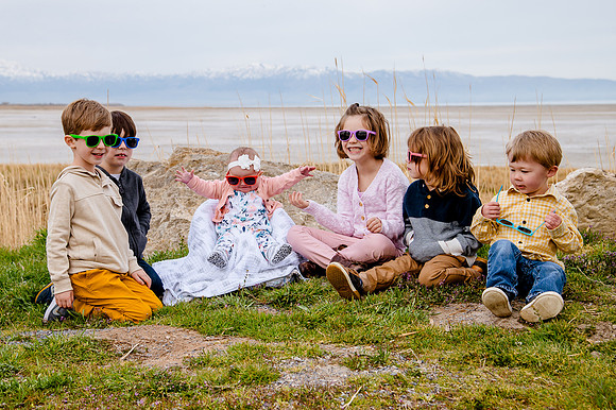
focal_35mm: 65
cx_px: 249
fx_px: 1113
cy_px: 173
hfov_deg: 30.9
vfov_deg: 20.9
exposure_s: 1/200
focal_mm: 52
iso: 200
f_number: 5.6
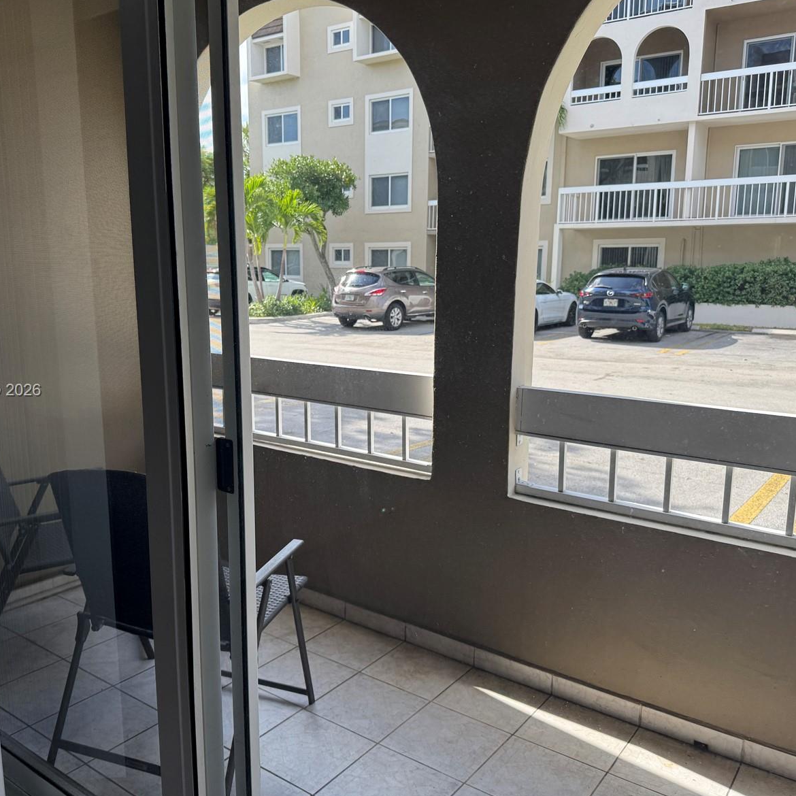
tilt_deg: -10.2
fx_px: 754
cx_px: 374
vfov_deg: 55.6
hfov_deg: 55.6
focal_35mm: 29
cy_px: 391
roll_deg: +0.1
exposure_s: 1/448
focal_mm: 6.76
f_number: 1.78
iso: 80
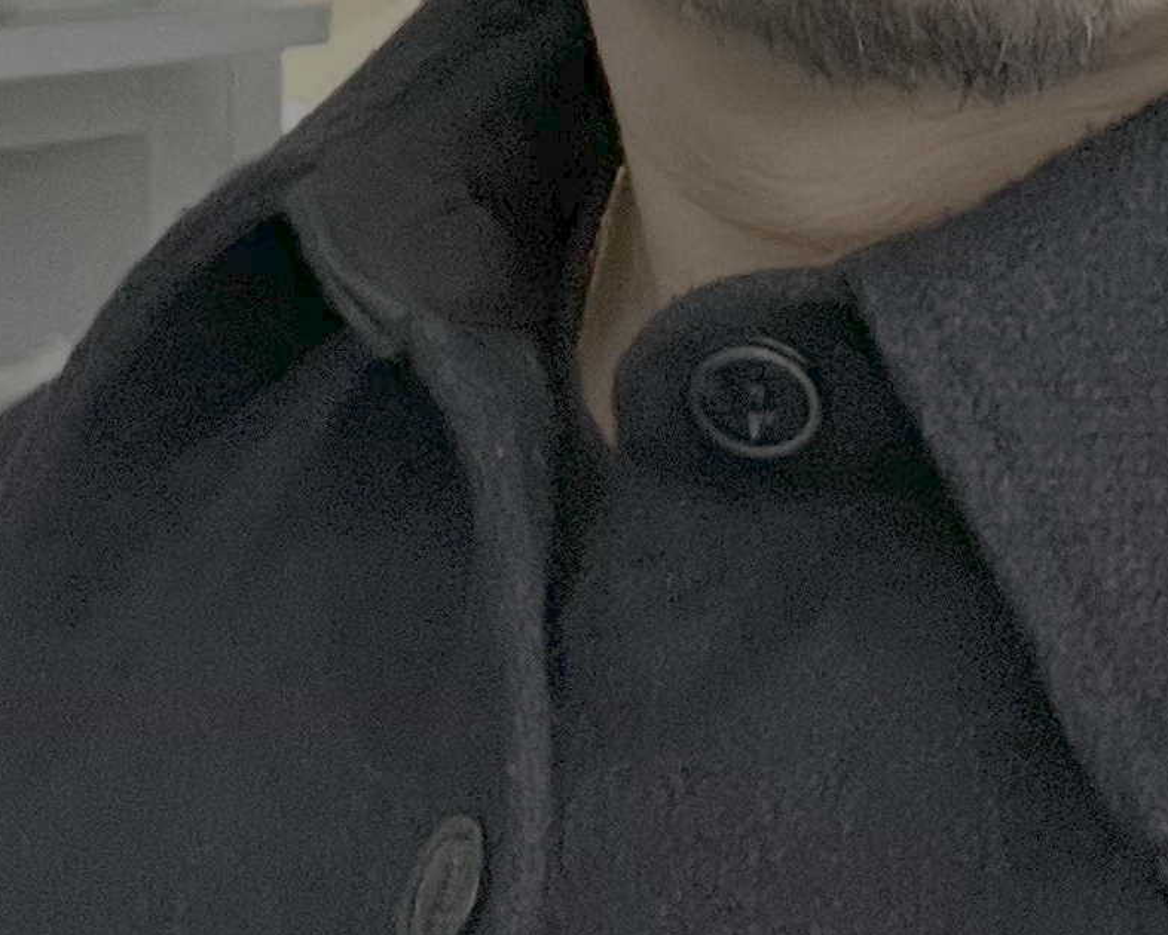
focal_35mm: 115
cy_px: -809
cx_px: 807
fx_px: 3976
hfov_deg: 16.7
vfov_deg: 12.2
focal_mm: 2.71
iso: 200
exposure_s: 1/60
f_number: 2.2
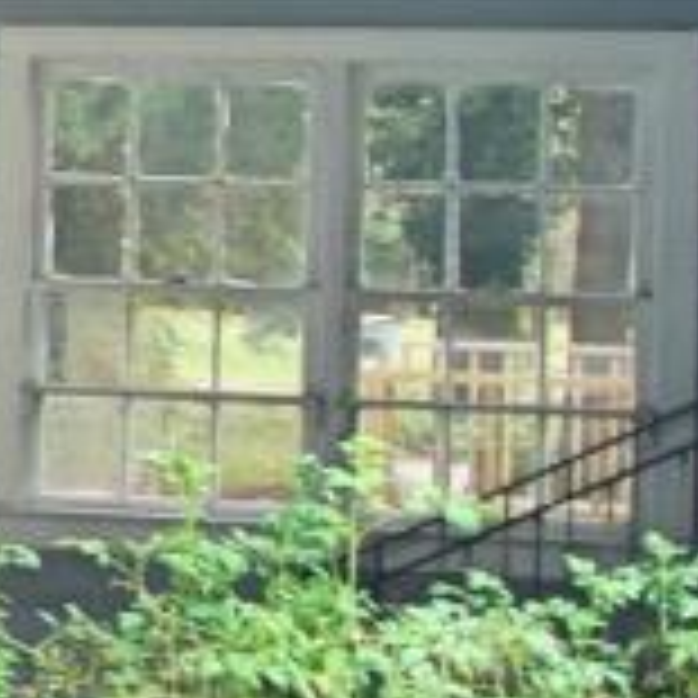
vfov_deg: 10.9
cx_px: -1707
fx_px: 3650
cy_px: 191
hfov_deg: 8.3
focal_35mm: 160
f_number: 6.3
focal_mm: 18
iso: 100
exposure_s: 1/80
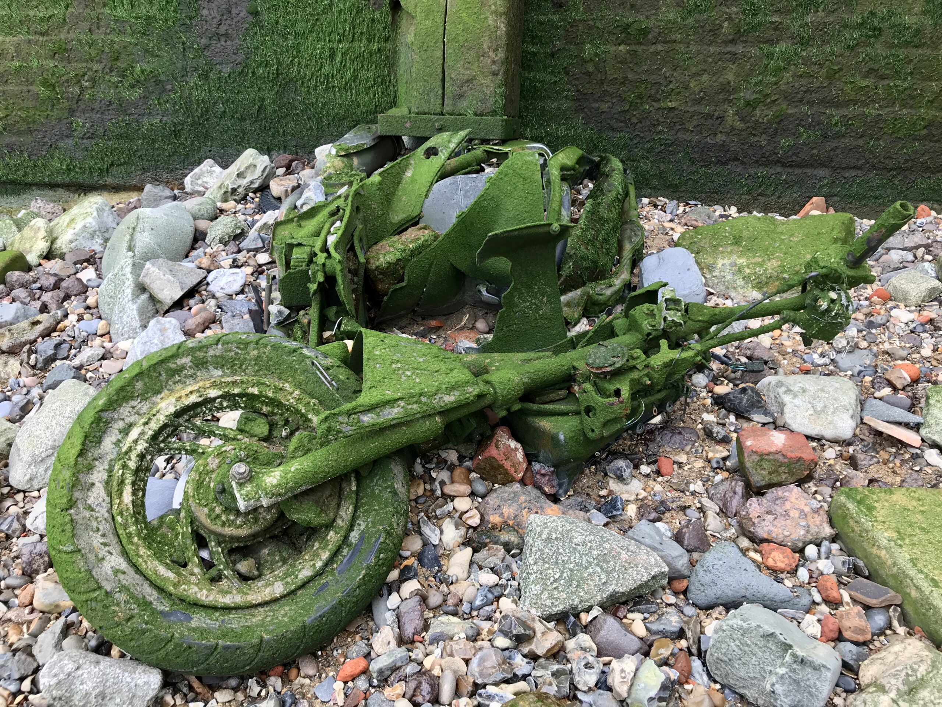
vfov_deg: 49.7
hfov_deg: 63.4
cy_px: 354
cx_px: 471
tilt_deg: -24.0
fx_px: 762
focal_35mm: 28
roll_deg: +0.1
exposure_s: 1/109
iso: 20
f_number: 1.8
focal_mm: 3.99
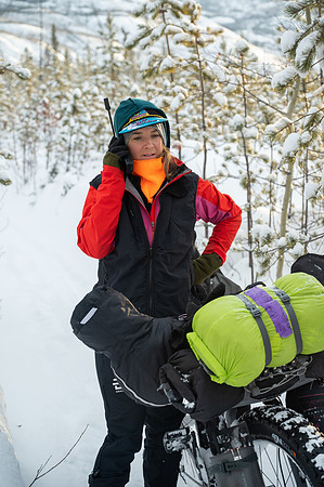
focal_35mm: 70
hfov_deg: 19.4
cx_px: 162
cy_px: 244
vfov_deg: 28.9
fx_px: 947
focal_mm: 70
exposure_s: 1/30
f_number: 4.5
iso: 100
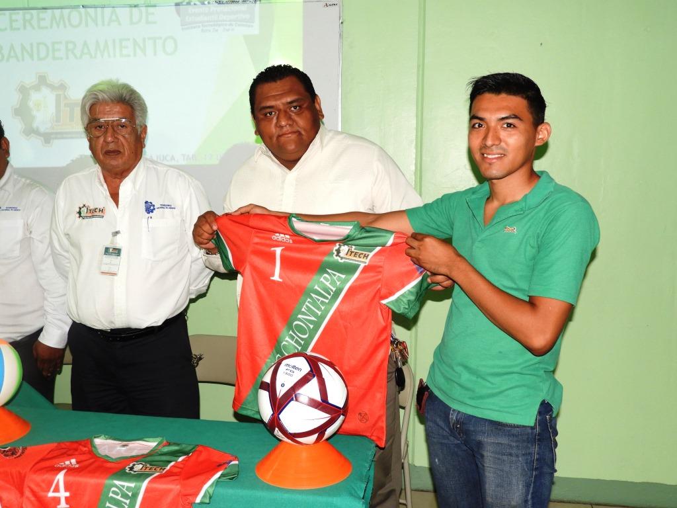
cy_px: 254
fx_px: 685
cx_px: 338
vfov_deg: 40.7
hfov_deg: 52.6
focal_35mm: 35
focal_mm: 6.3
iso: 200
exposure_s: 1/30
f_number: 3.8
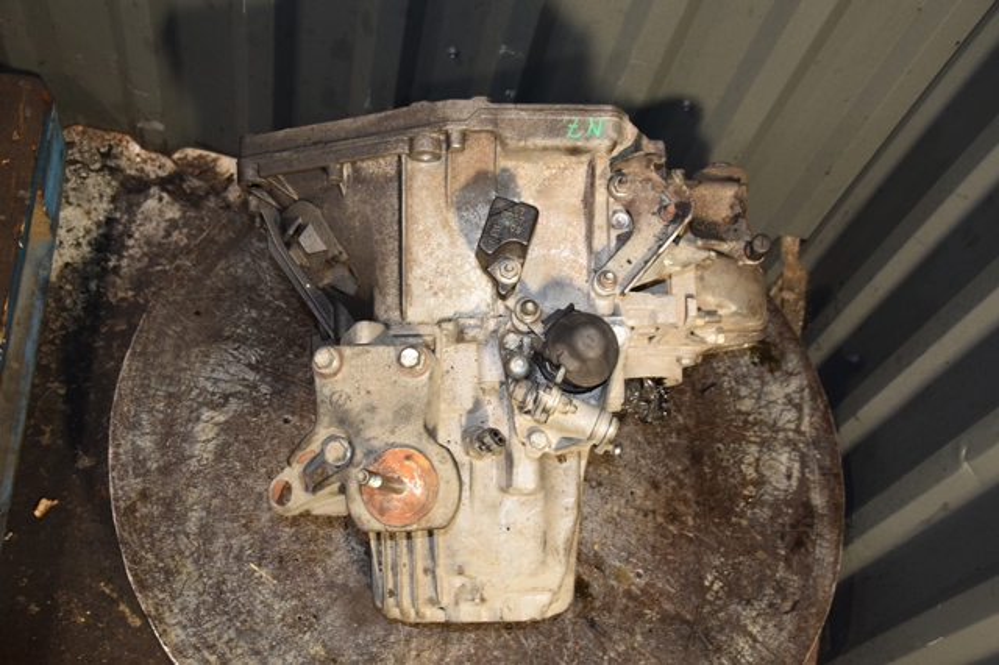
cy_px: 332
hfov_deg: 43.6
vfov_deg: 29.8
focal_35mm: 45
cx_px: 500
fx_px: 1248
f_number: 5
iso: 800
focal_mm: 30
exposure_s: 1/100
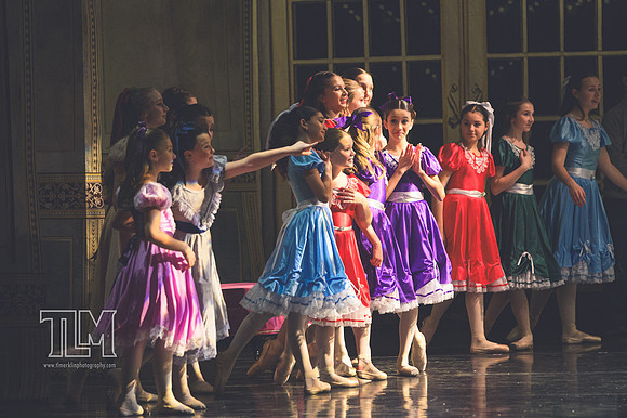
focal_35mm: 300
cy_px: 209
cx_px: 314
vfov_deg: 4.6
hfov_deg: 6.9
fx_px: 5222
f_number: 2.8
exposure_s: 1/400
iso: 3600
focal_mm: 200
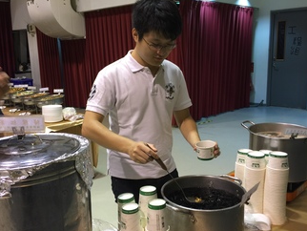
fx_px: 320
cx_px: 151
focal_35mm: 36
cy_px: 120
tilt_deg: -12.7
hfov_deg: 51.3
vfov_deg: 39.7
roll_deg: +0.6
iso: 32
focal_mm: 4.15
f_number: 2.2
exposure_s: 1/15
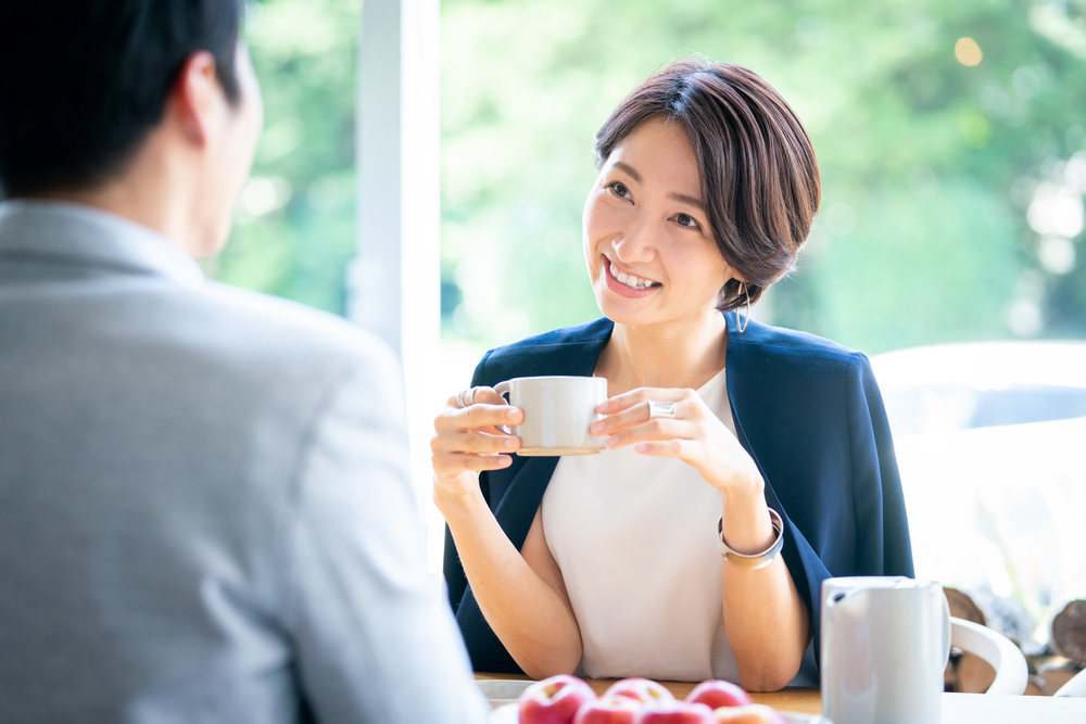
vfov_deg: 15.2
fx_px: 2715
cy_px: 362
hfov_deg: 22.6
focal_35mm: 90
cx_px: 543
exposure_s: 1/320
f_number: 2.8
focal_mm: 90
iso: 800
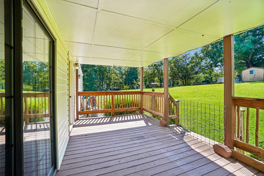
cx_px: 132
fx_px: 110
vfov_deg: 77.3
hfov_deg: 100.4
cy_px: 88
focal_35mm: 15
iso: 100
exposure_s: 1/100
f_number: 8
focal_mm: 10
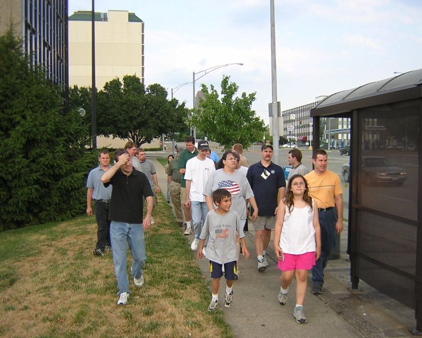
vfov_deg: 39.2
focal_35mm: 38
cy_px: 170
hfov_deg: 47.9
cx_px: 224
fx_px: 475
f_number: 2.6
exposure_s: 1/241
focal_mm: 4.7
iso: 100
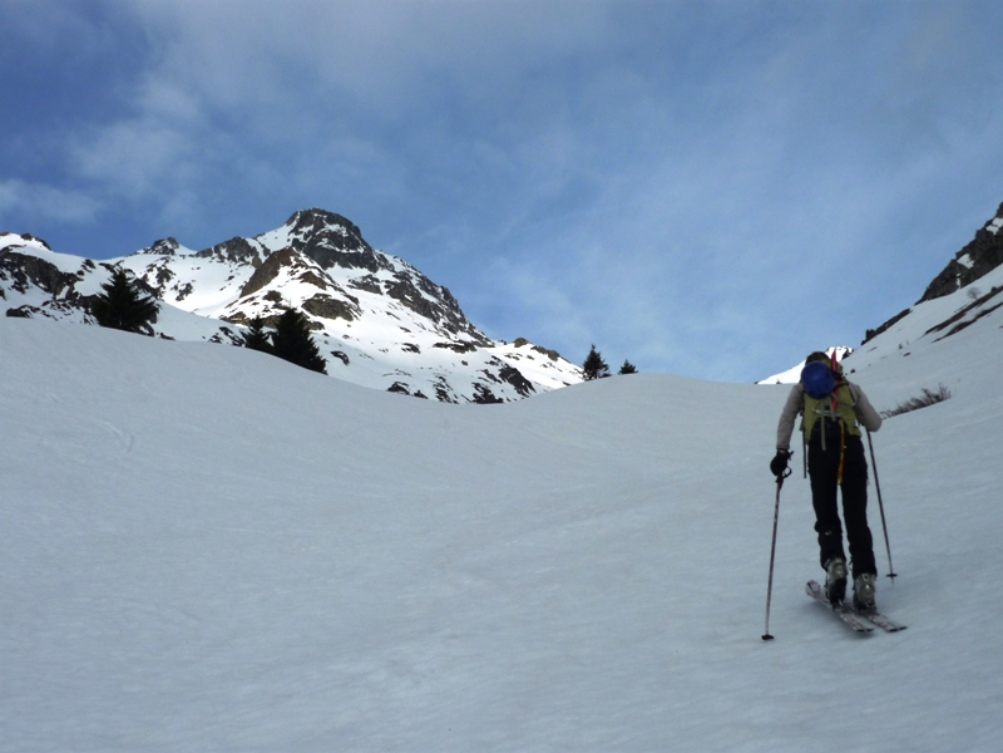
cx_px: 502
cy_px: 376
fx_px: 1478
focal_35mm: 51
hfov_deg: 37.5
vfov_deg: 28.6
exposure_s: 1/250
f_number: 9
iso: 100
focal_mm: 8.4
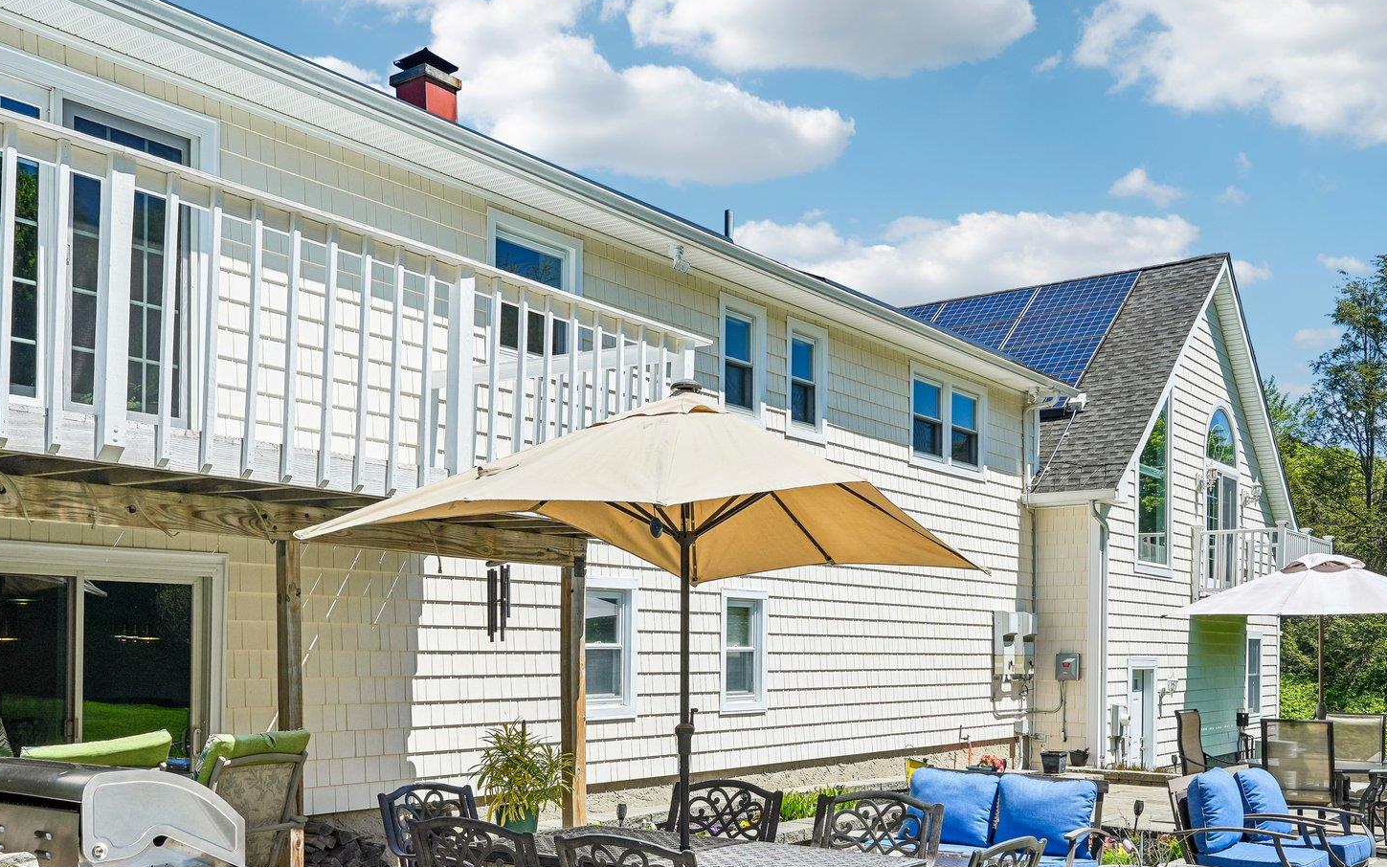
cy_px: 644
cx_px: 646
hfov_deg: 54.0
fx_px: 1361
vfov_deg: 34.6
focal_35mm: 36
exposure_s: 1/400
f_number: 9
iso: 100
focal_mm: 25
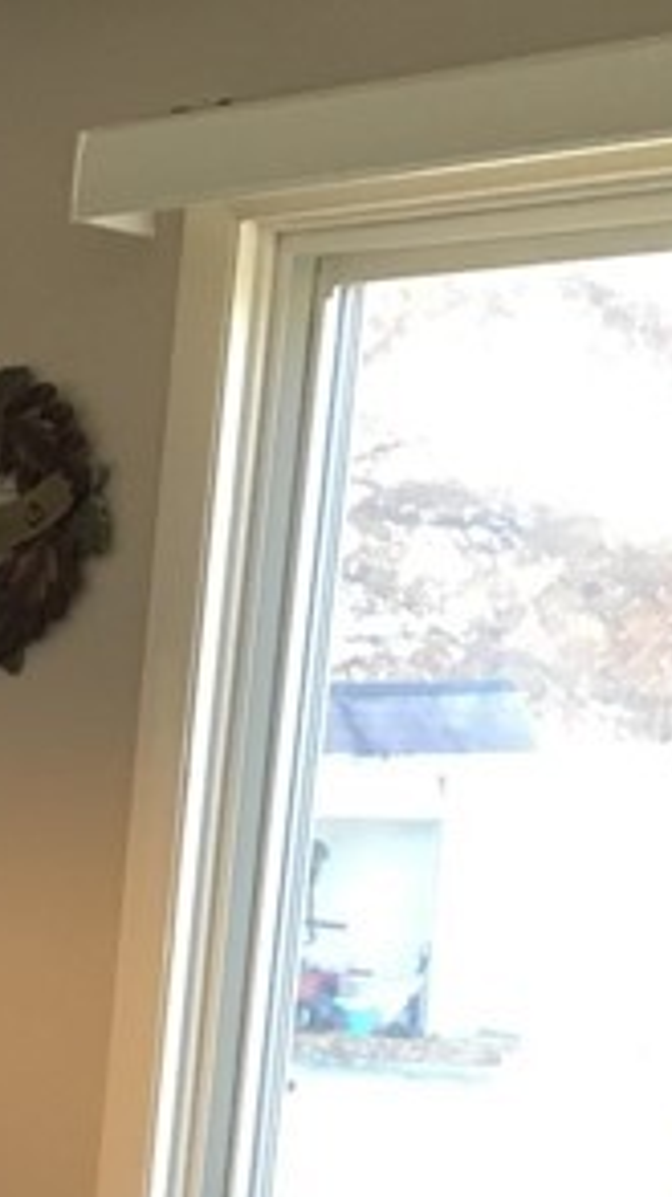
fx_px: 3491
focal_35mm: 110
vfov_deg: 18.3
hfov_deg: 9.4
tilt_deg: -12.3
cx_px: -1100
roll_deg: -0.9
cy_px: 1494
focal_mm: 4.15
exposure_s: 1/30
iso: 40
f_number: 2.2
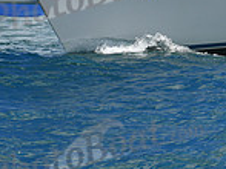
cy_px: -107
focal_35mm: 266
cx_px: 284
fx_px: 1735
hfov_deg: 7.4
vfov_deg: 5.5
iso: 250
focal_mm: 70
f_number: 10
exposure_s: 1/1250
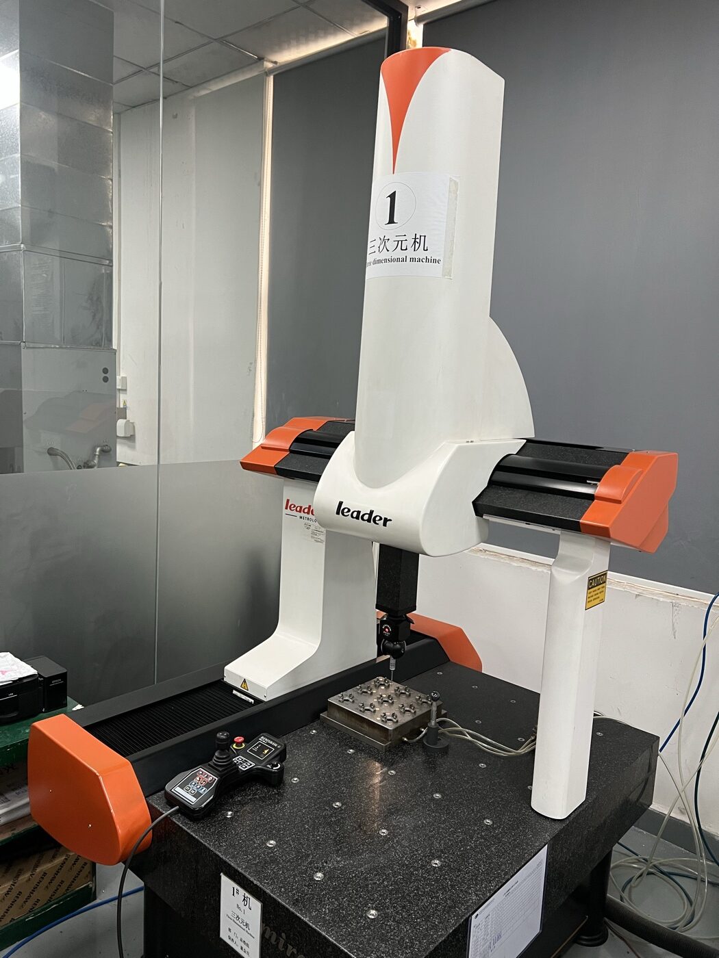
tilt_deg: -9.0
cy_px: 479
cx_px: 360
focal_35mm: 26
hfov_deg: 53.1
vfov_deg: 67.3
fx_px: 720
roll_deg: -2.8
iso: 125
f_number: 1.5
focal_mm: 5.7
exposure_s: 1/50
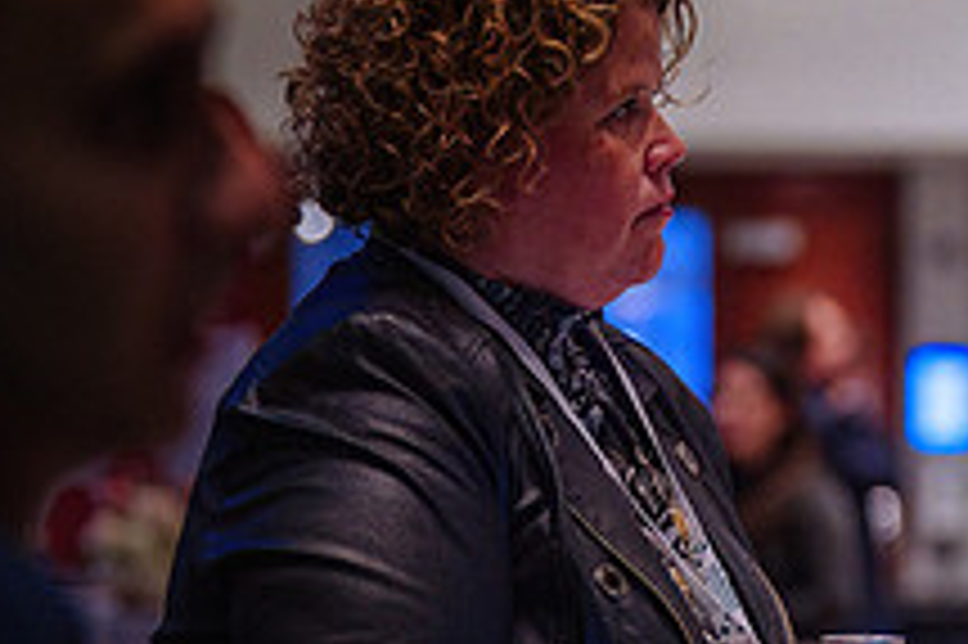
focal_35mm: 251
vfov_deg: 5.5
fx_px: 6744
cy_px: 673
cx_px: 1286
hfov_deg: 8.1
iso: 1600
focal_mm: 92
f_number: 2.8
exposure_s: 1/200
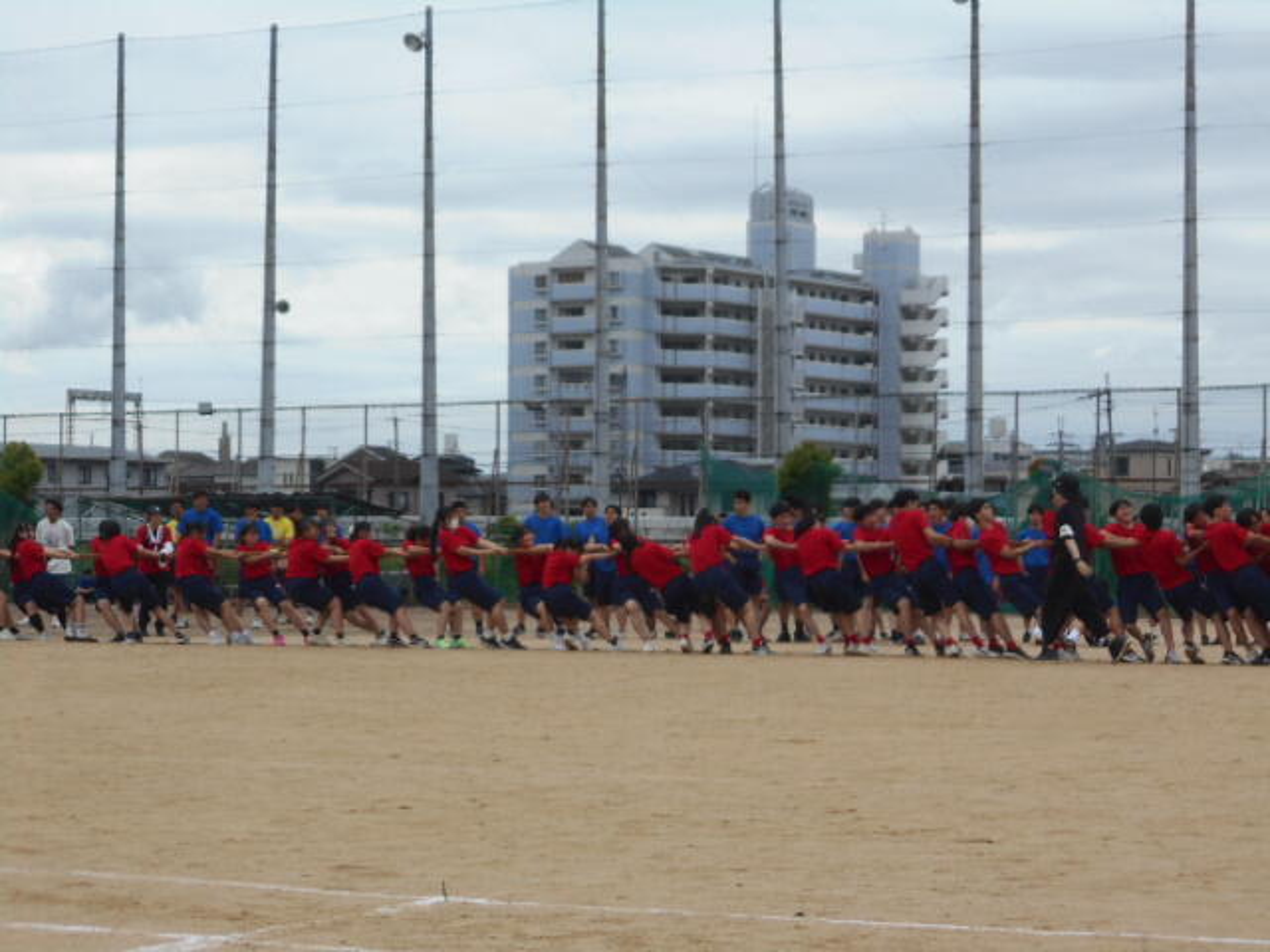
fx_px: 3632
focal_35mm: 99
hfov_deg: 19.8
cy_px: 476
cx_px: 635
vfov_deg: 14.9
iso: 80
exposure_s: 1/400
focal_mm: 17.6
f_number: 5.5
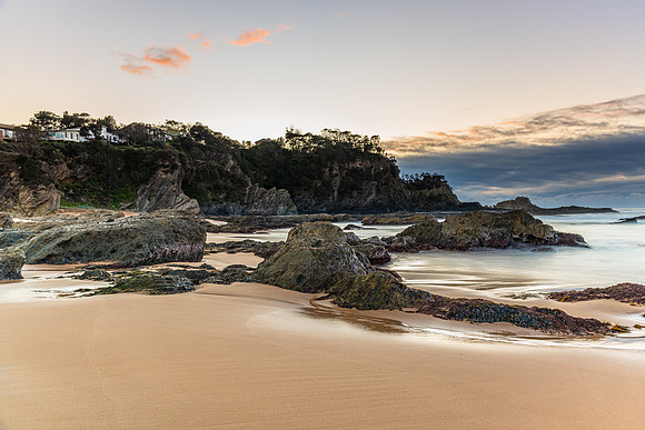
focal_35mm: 30
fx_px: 546
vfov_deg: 43.0
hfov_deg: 61.1
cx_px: 322
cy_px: 215
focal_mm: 30
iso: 31
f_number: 8
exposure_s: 8
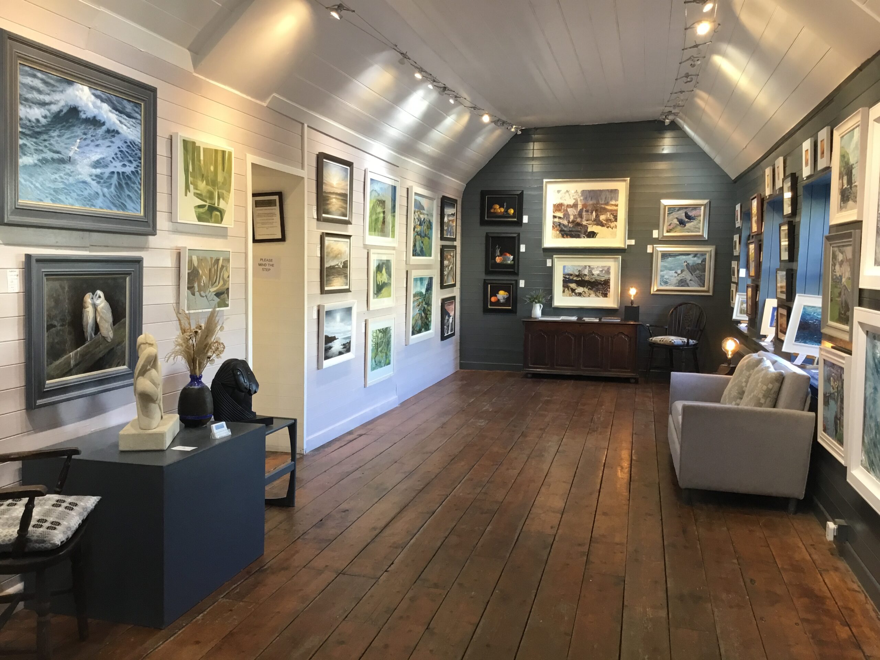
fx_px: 788
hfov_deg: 58.4
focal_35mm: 31
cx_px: 440
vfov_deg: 45.4
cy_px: 330
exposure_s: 1/33
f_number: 2.4
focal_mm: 3.3
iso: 80
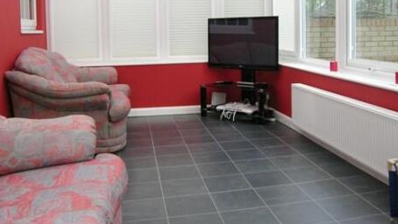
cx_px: 220
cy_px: 63
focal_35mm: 39
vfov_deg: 30.0
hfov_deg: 51.5
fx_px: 411
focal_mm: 5.8
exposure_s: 1/68.1
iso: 50
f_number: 3.1
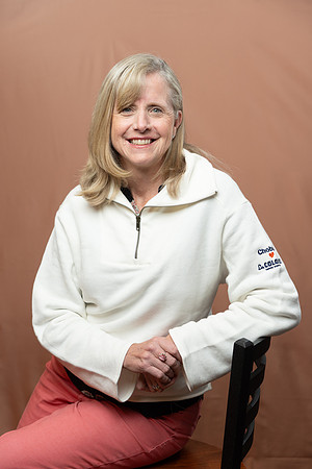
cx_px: 156
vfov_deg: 31.0
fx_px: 845
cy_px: 234
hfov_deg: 20.9
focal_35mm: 65
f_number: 4
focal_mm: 65
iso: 320
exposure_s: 1/160
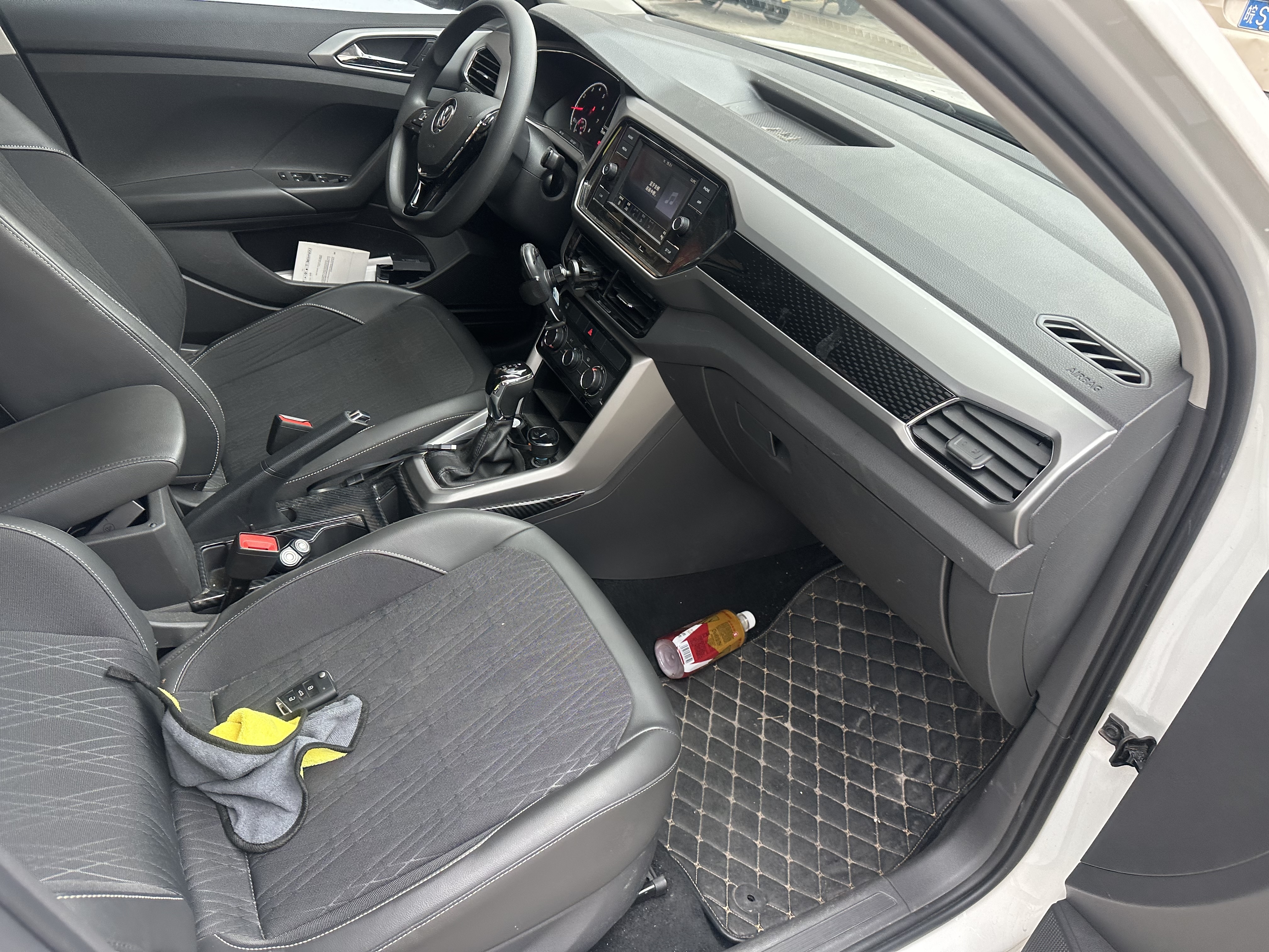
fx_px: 880
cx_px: 634
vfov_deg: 56.8
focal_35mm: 24
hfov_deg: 71.6
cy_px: 476
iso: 160
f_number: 1.78
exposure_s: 1/121
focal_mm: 6.86
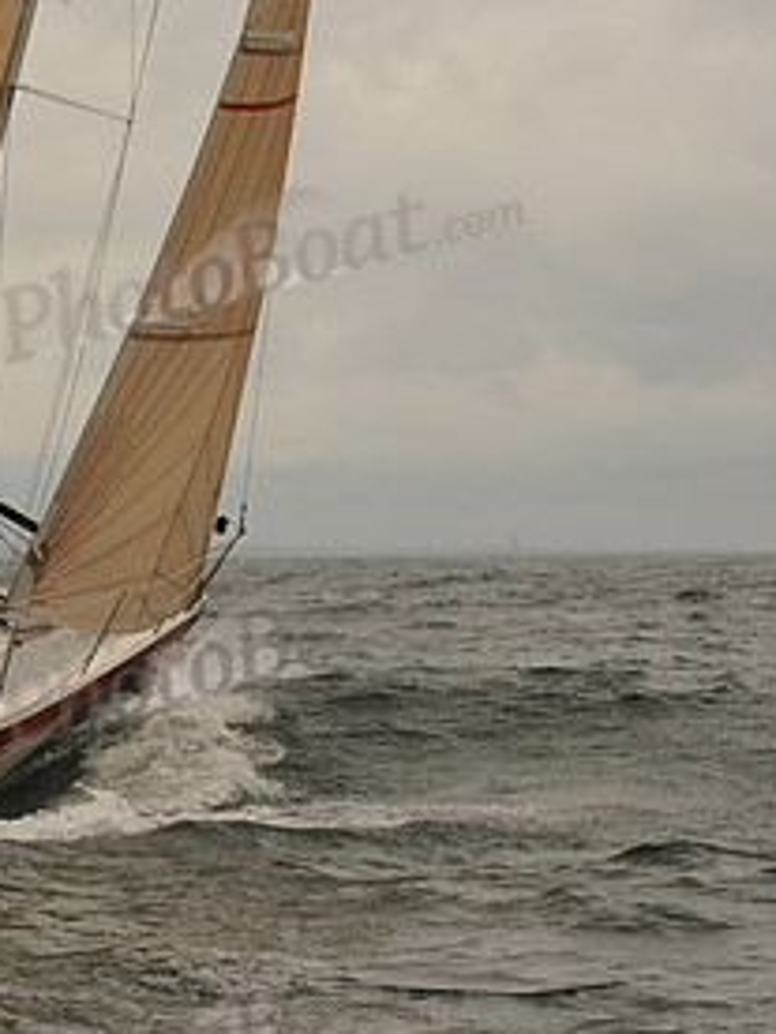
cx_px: -195
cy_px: 511
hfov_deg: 6.9
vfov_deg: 9.3
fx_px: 6337
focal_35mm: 212
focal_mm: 70
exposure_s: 1/640
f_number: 7.1
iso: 200
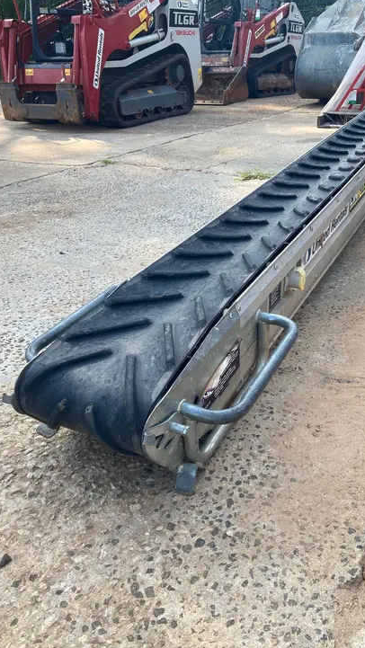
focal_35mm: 31
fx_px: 533
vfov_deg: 62.6
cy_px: 326
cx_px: 229
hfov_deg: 37.6
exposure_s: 1/376
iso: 20
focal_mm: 3.99
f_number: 1.8
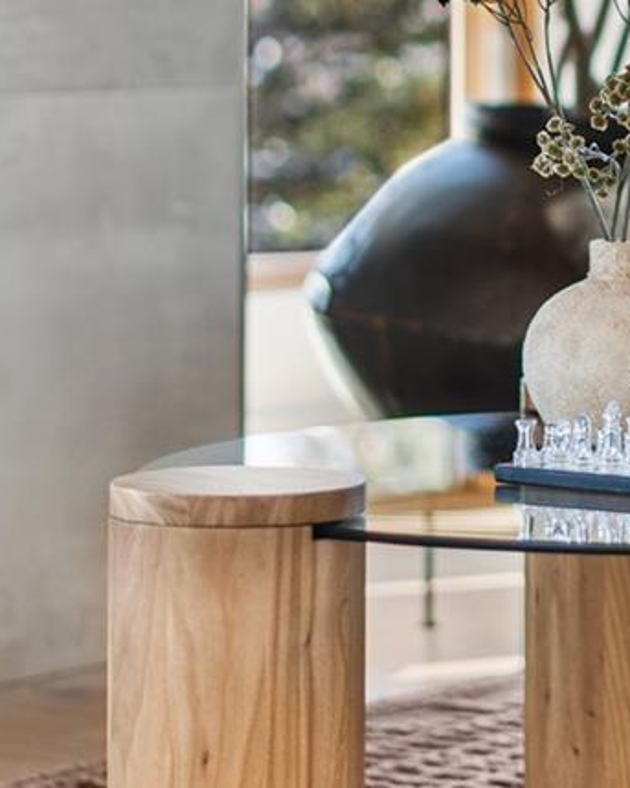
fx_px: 4080
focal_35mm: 175
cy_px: 53
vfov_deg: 11.0
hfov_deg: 8.7
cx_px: 804
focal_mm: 50
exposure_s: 1/60
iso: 125
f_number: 1.8
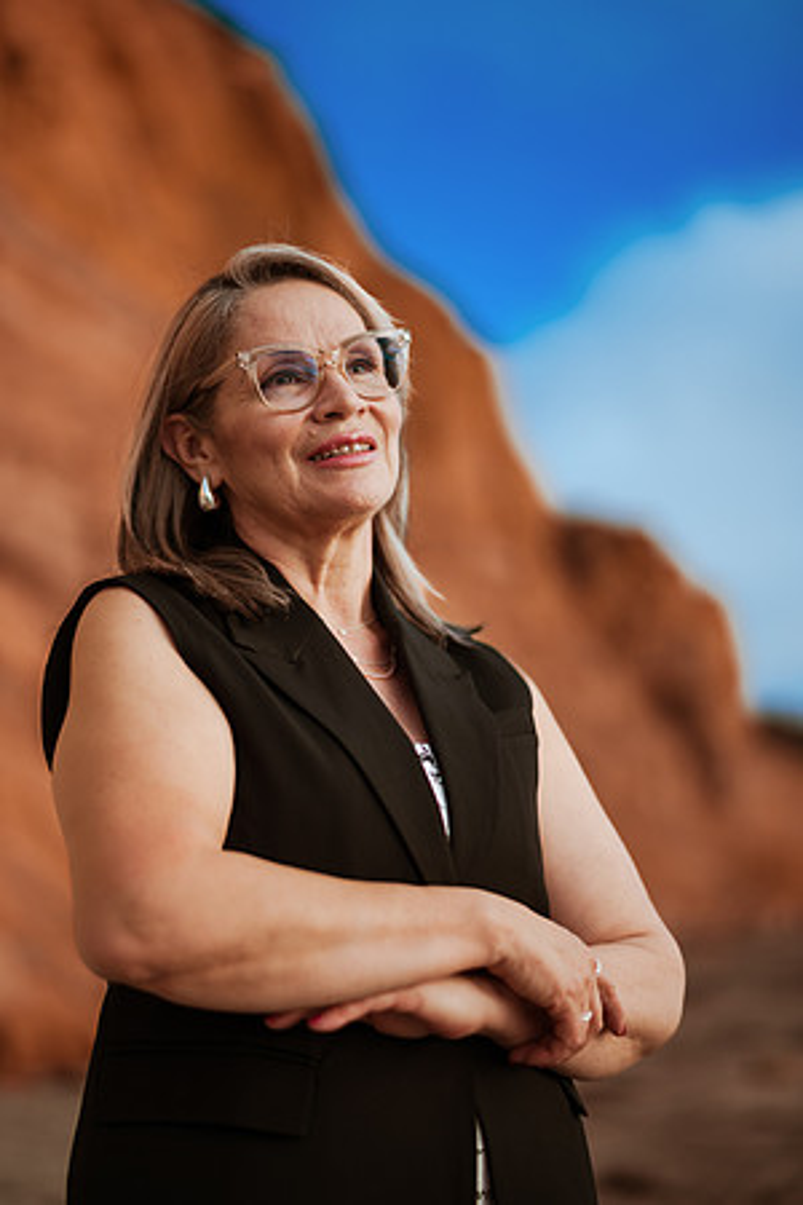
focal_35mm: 58
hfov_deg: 23.4
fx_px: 1940
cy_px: 602
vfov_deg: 34.5
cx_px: 402
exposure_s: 1/3200
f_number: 1.4
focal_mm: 58
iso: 100
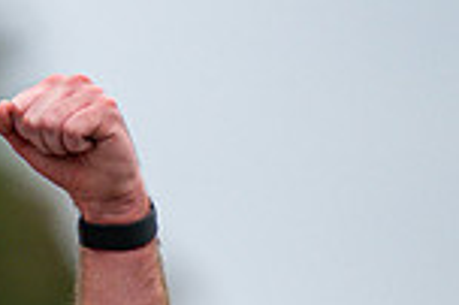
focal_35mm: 1718
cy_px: 266
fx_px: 21881
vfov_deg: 0.8
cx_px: -350
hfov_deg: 1.2
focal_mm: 300
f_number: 2.8
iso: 450
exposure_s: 1/1600
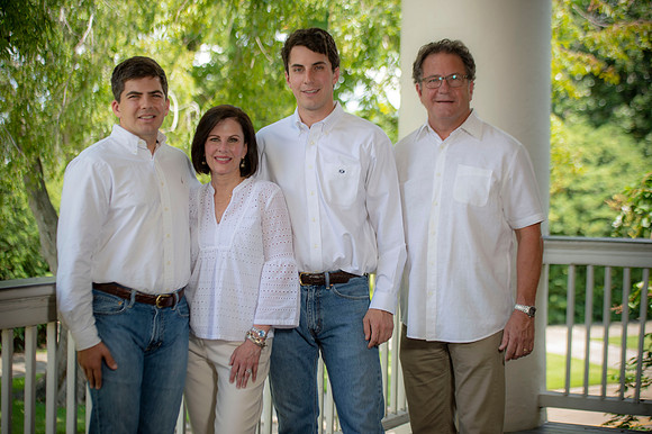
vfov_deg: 19.4
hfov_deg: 28.9
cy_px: 217
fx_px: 1267
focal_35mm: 70
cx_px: 326
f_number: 3.2
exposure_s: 1/200
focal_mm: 70
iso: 100
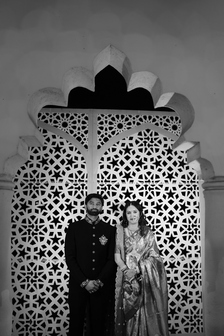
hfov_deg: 37.9
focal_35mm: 35
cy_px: 168
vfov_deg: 54.4
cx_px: 112
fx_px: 327
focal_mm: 35
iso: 400
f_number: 2.2
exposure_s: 1/160
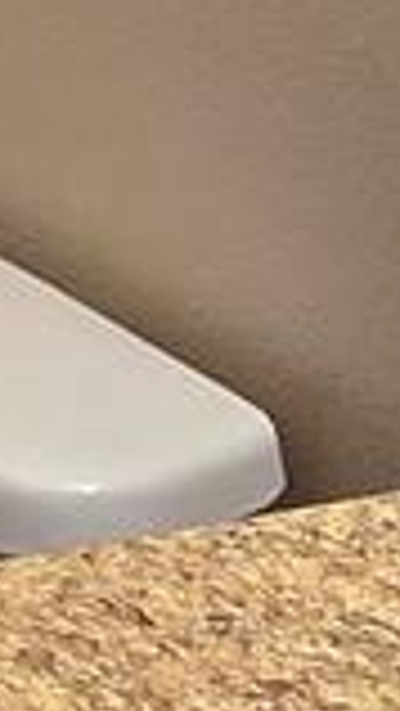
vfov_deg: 12.9
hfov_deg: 7.3
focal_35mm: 143
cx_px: -894
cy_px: -742
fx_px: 2694
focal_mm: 2.2
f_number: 2.2
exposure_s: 1/60.2
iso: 160
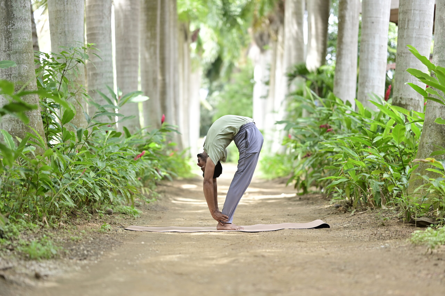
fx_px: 1050
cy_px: 148
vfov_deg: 16.0
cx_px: 222
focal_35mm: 85
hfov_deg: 23.9
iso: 250
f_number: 2
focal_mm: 85
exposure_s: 1/500
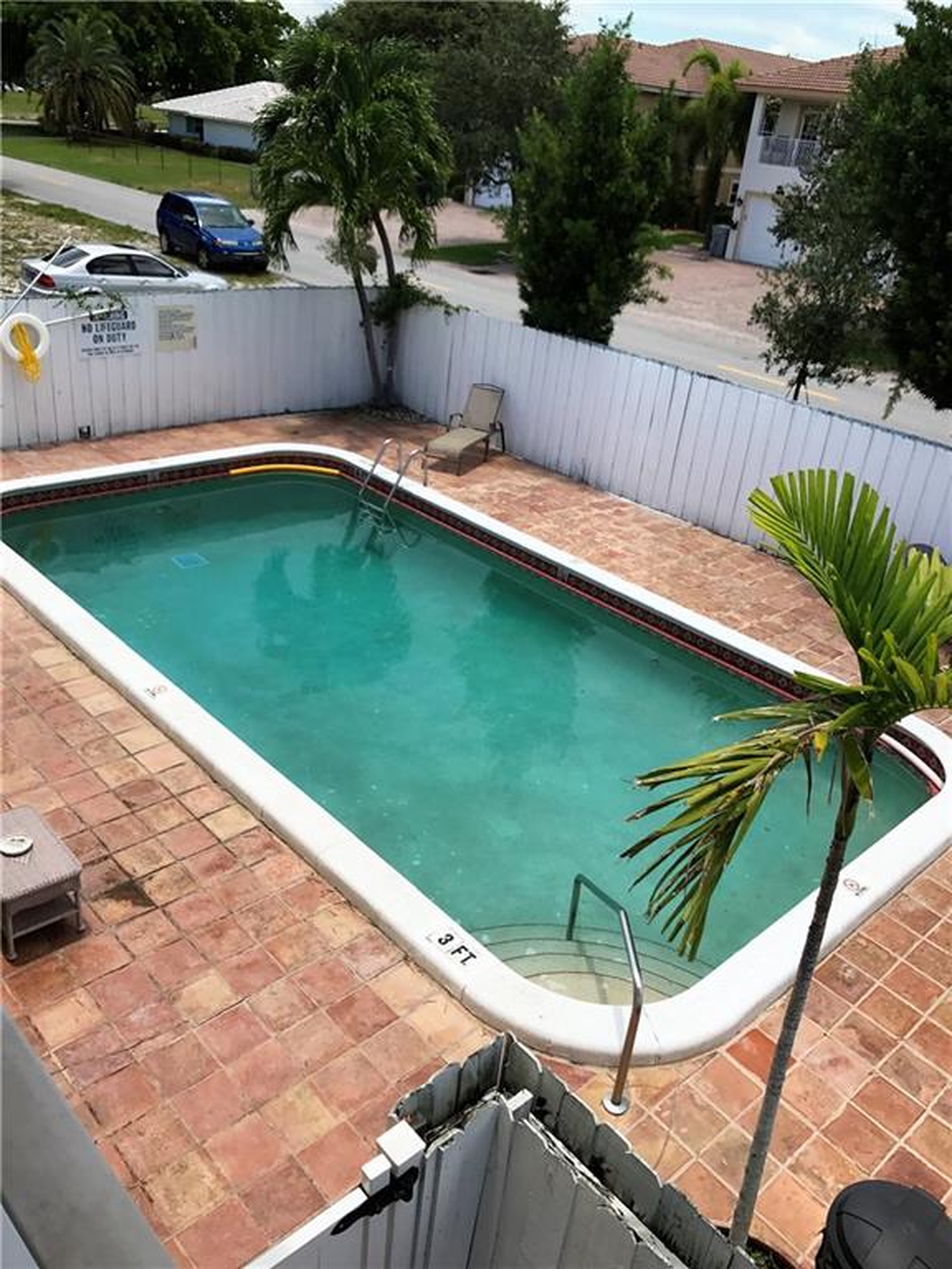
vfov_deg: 63.4
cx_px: 476
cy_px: 634
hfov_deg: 49.7
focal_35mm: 28
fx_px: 1027
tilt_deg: -26.8
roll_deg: -6.6
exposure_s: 1/1842
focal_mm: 3.99
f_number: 1.8
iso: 20
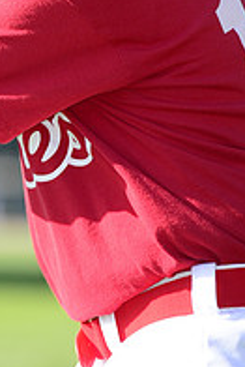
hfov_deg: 2.5
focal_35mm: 547
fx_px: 5574
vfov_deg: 3.8
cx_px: -36
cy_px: -172
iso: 200
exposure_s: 1/500
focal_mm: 185
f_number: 5
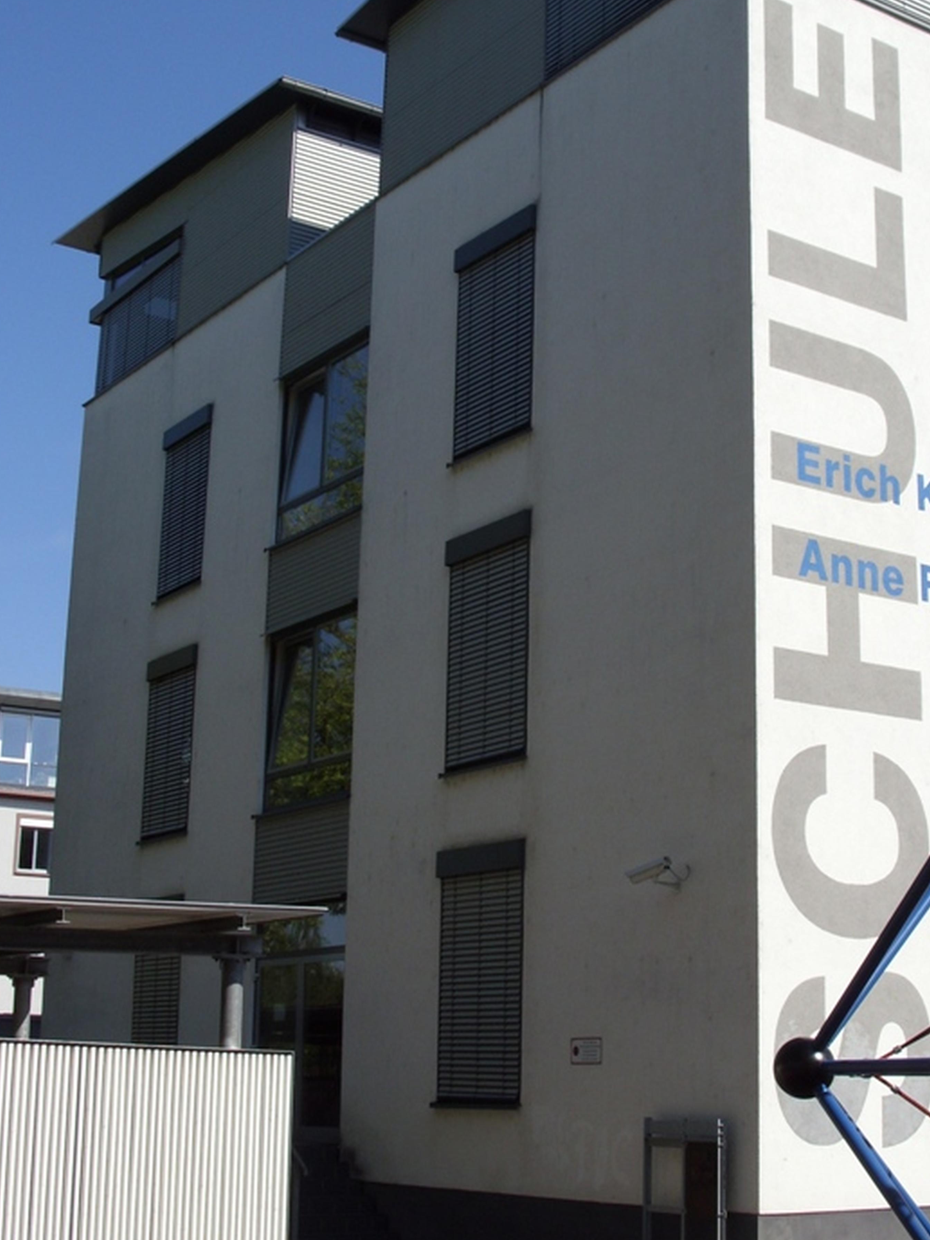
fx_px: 1935
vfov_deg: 35.5
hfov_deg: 26.9
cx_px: 590
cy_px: 530
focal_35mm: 54
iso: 50
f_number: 4.9
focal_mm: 6.3
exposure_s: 1/521
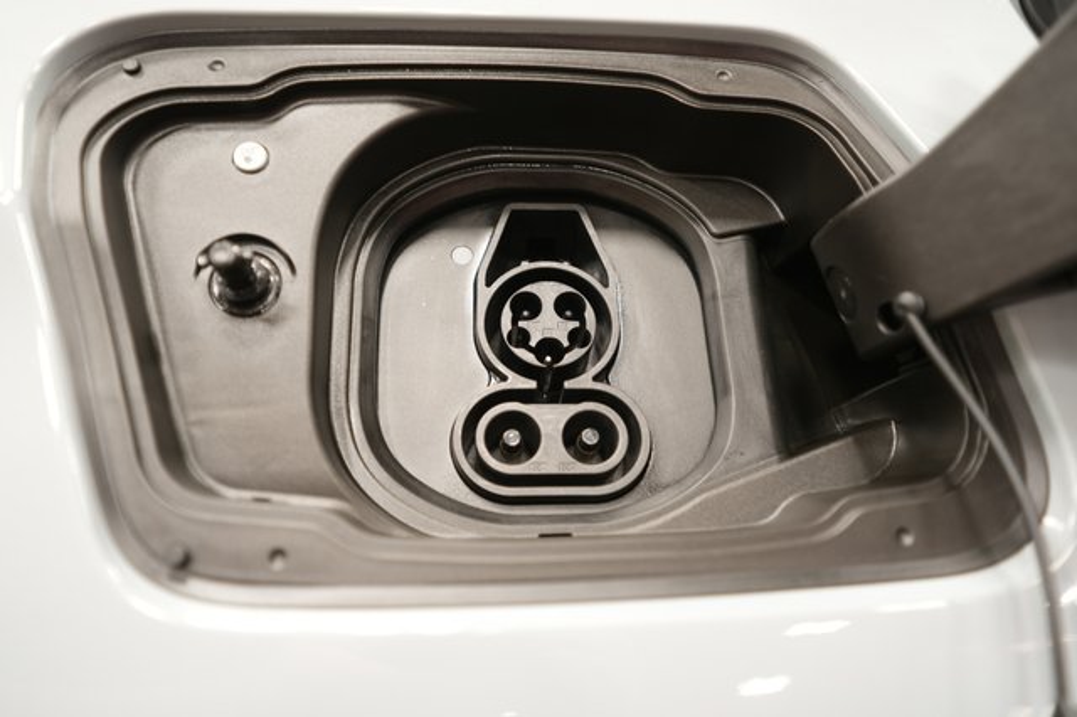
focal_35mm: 28
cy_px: 358
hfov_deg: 65.5
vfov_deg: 46.4
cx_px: 538
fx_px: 837
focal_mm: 28
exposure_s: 1/30
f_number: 2.8
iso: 160
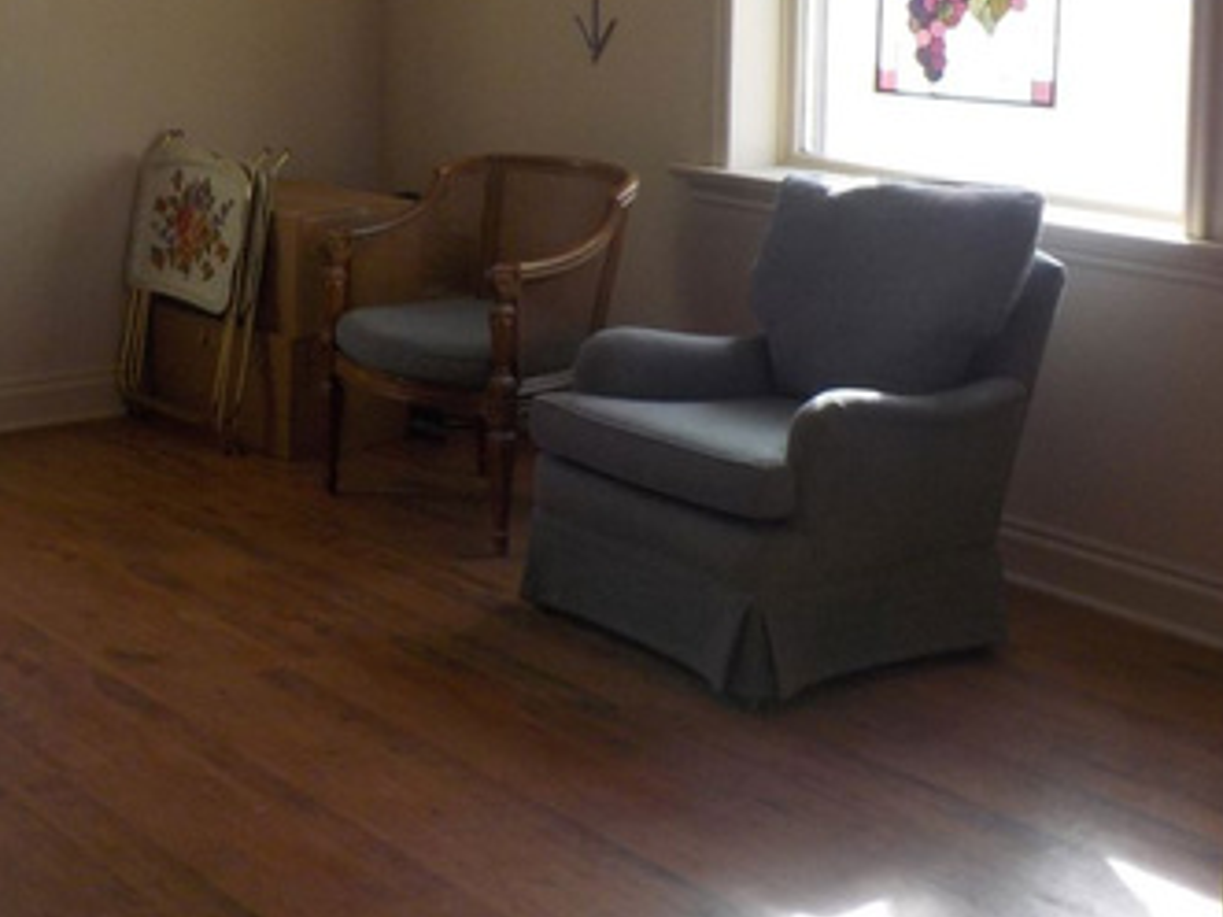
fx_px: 2048
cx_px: 285
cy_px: 33
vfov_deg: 24.3
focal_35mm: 58
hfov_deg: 32.5
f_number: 3.3
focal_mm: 4.1
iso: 125
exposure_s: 1/80
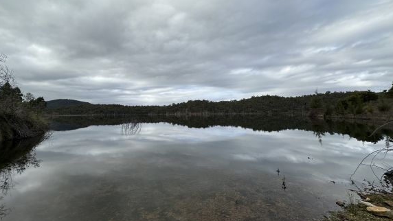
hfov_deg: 99.3
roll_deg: +0.1
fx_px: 167
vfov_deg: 66.9
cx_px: 188
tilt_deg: +5.0
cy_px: 98
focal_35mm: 16
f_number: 2.2
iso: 50
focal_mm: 2.22
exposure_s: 1/1618
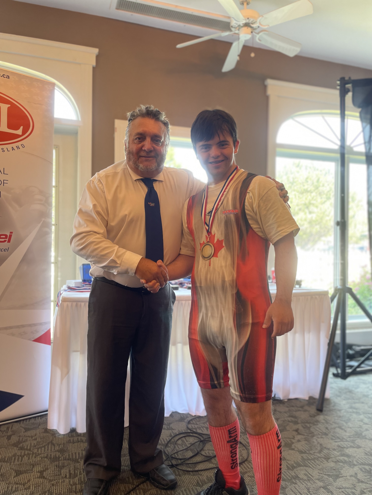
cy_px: 248
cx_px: 186
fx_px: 373
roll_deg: +0.0
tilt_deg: -0.2
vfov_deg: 67.3
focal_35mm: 26
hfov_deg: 53.1
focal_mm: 4.2
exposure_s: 1/60
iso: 64
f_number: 1.6
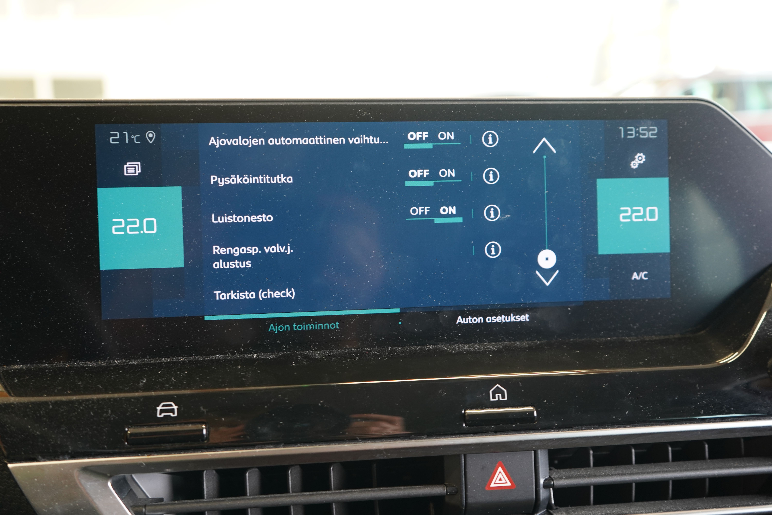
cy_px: 258
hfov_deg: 54.4
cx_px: 386
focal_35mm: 35
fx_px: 750
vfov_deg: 37.9
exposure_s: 1/13
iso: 1000
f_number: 5
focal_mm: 35
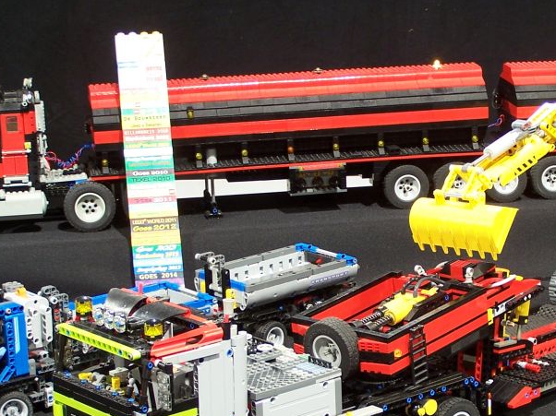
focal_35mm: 114
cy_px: 292
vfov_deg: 13.0
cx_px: 436
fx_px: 1830
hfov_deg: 17.1
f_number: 3.2
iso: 80
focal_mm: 11.1
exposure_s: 1/2
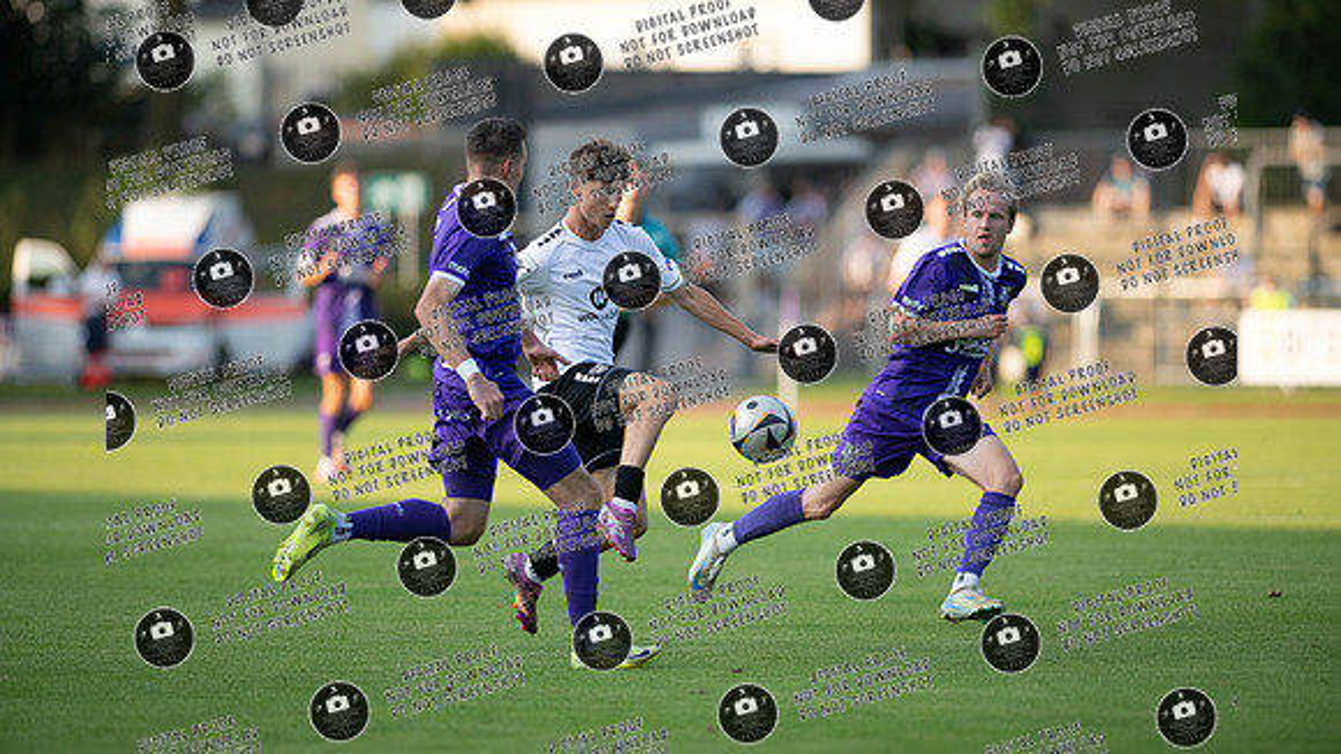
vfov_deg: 3.9
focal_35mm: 314
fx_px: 11173
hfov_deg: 6.9
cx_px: 671
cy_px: 338
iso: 500
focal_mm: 300
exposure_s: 1/1600
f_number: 3.2
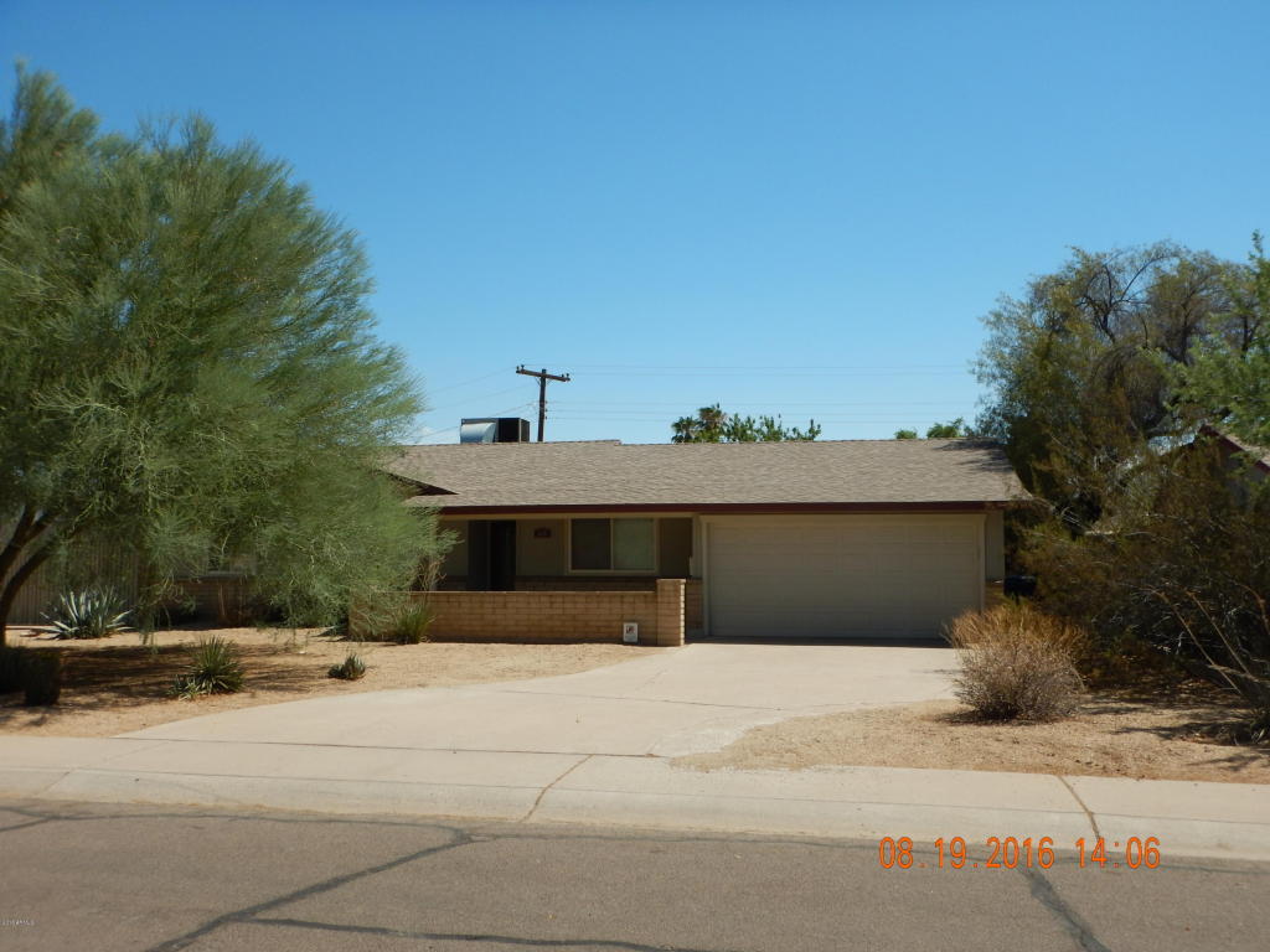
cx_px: 635
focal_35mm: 31
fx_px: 1137
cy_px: 476
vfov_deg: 45.4
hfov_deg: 58.4
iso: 125
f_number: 4.2
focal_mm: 5.6
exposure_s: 1/1250
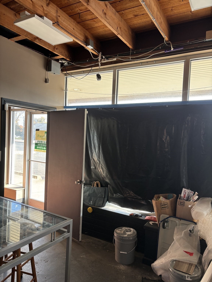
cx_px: 106
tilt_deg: +0.9
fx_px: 212
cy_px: 141
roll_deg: -2.9
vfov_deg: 67.3
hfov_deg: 53.1
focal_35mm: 26
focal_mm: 5.96
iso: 80
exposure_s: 1/121
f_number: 1.6
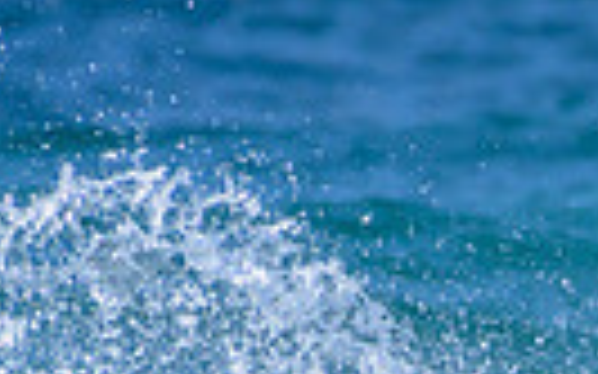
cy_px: 575
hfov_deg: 0.5
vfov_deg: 0.3
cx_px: 989
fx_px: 72216
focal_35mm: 4433
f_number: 11
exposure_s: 1/2000
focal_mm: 1000
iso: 1100
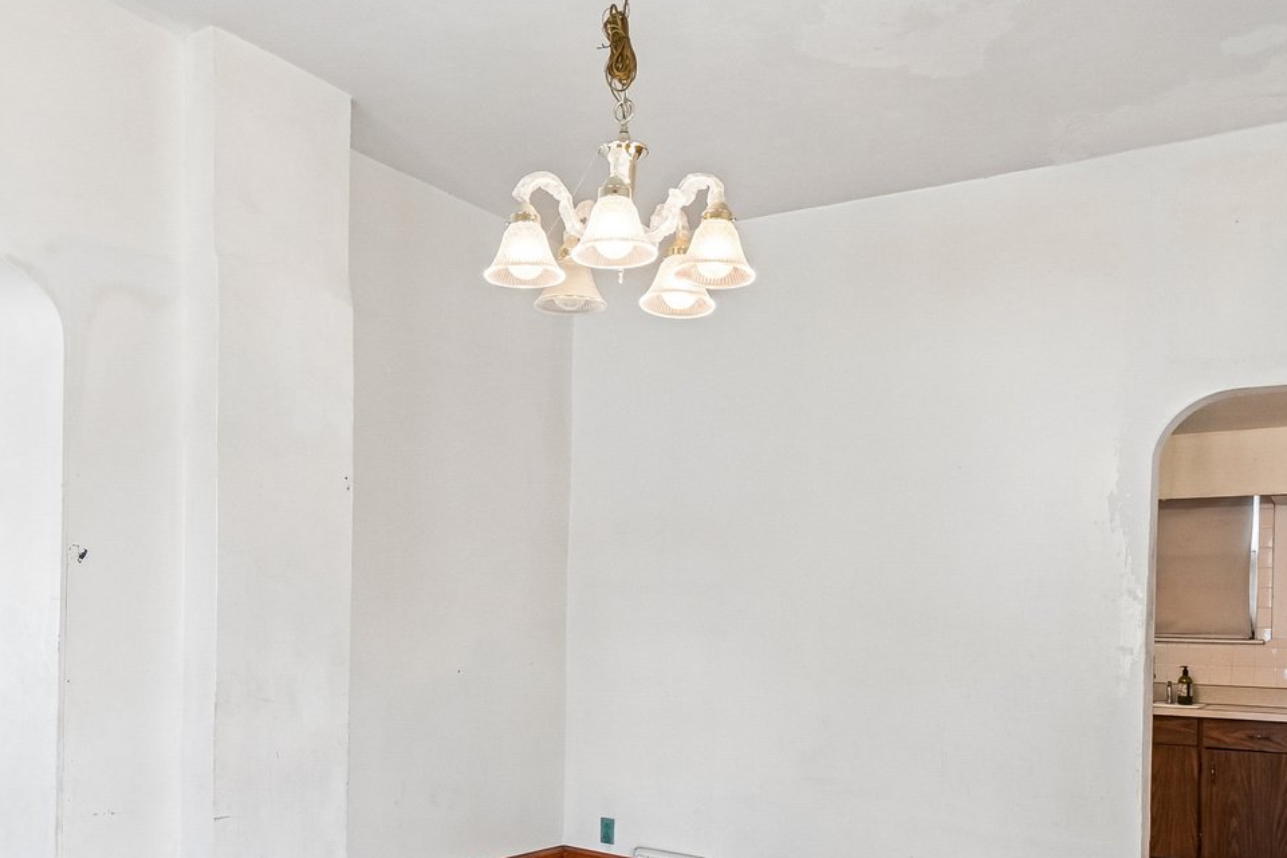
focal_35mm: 32
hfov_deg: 58.5
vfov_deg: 39.7
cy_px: 666
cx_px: 554
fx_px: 1144
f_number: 8
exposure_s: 1/13
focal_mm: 10
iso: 400
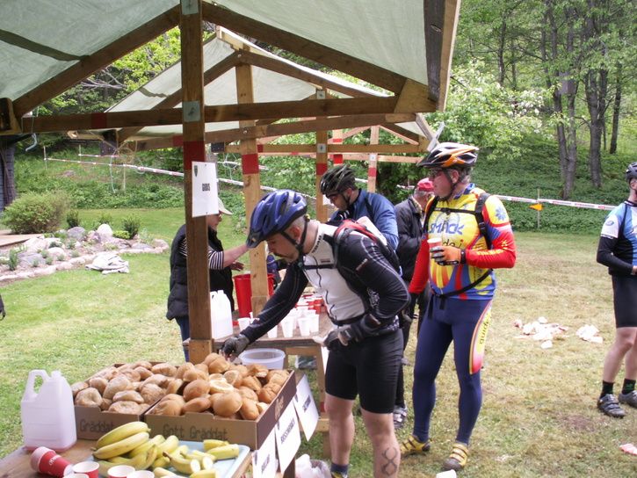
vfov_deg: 40.7
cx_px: 318
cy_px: 239
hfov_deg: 52.6
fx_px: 644
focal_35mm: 35
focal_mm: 5.86
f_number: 3.2
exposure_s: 1/60
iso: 50
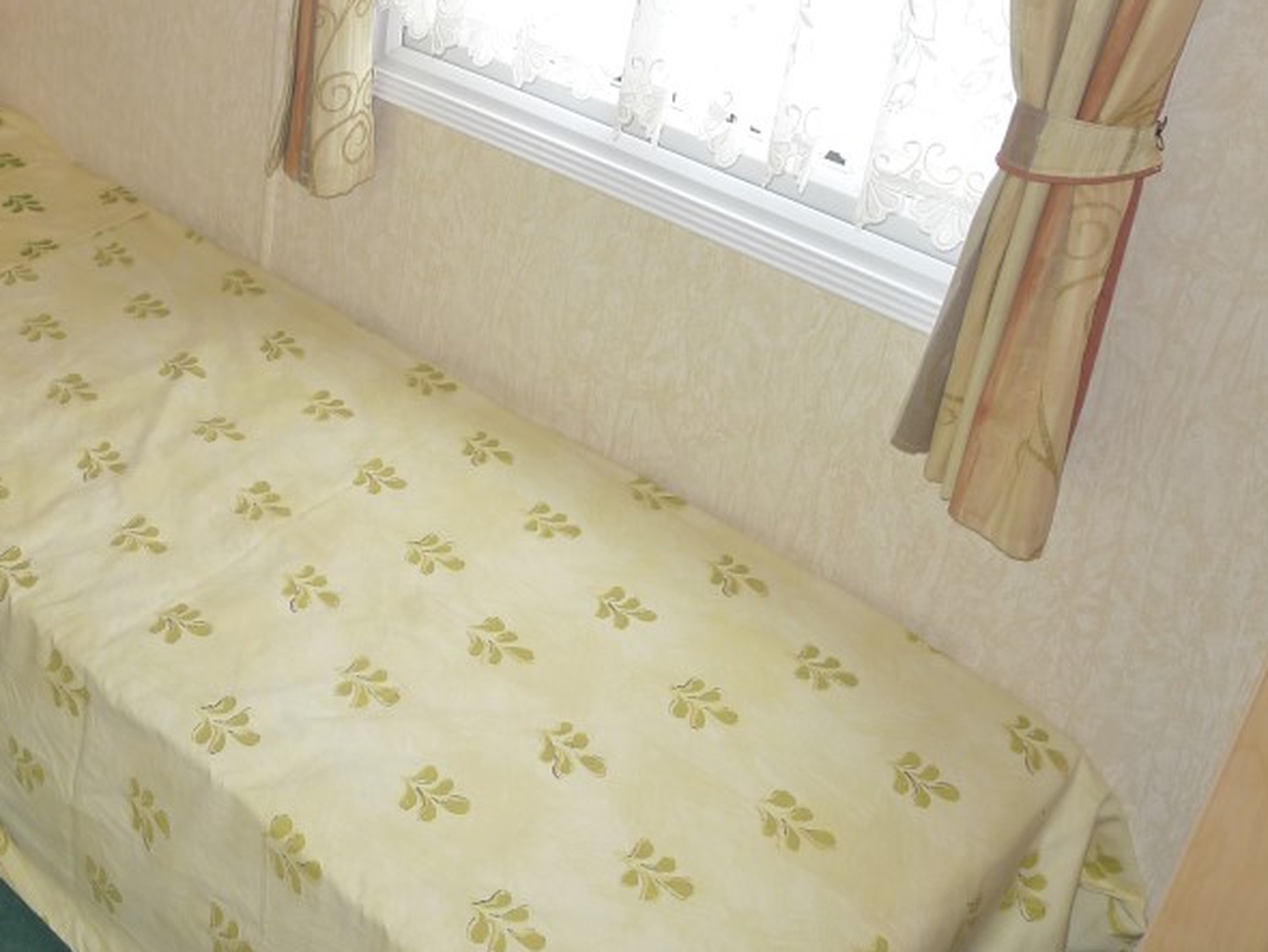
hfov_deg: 38.4
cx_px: 70
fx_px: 1649
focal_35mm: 45
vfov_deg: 31.4
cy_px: 202
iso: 125
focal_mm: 5.1
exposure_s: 1/125
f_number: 2
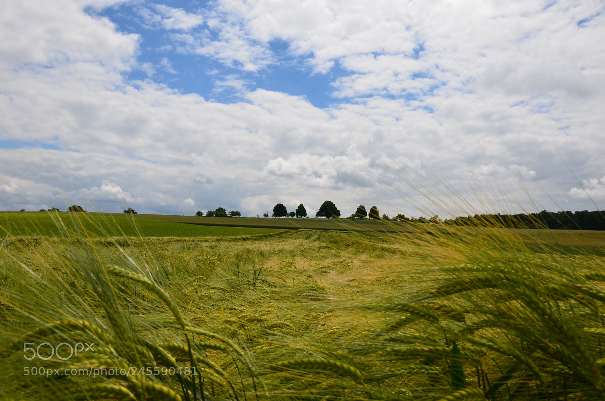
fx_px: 453
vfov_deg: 47.7
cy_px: 200
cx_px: 302
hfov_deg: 67.5
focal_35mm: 27
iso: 100
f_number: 13
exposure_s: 1/250
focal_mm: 18
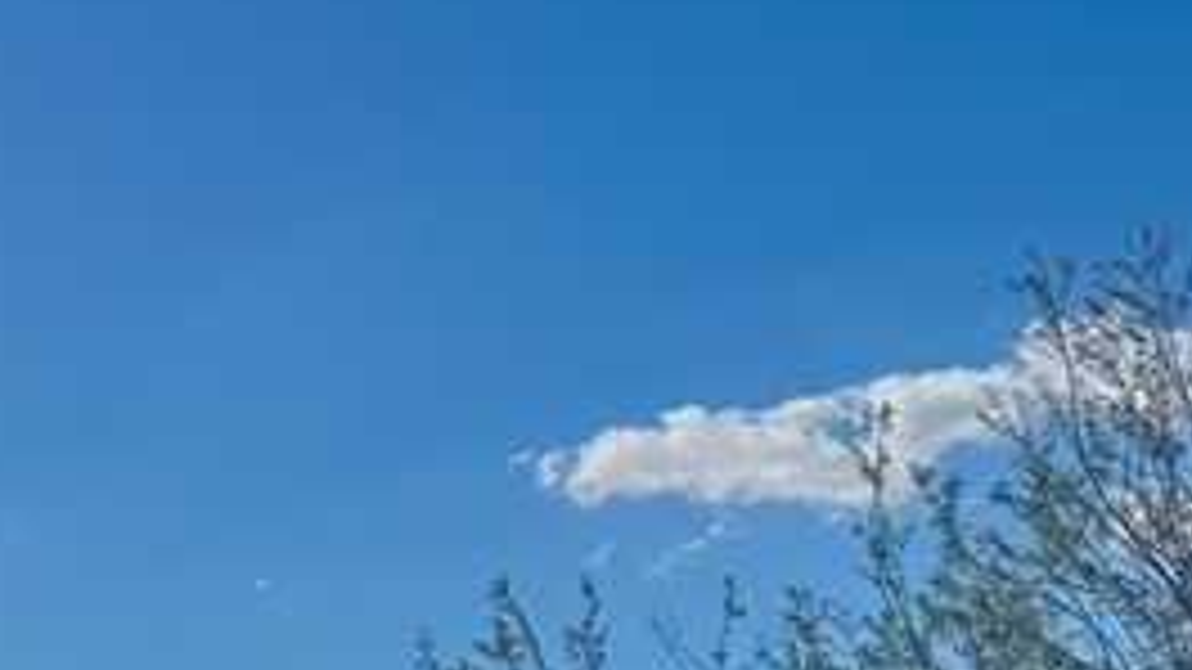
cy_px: 1120
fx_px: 3192
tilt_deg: +0.7
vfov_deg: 11.3
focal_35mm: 101
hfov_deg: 17.5
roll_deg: -1.0
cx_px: -895
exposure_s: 1/10417
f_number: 1.78
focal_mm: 6.76
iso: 80
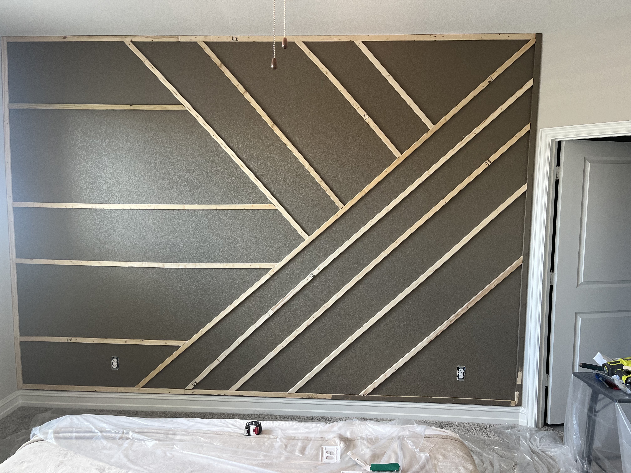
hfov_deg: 67.3
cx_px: 316
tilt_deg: -5.2
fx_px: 474
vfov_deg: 53.1
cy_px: 236
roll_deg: -0.2
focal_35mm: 26
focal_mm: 5.1
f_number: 1.6
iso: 125
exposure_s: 1/77
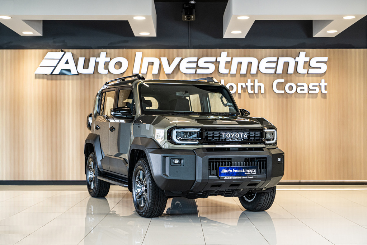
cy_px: 122
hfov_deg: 35.1
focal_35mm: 57
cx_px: 184
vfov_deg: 23.8
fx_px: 581
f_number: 4.5
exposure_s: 1/125
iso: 640
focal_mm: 57
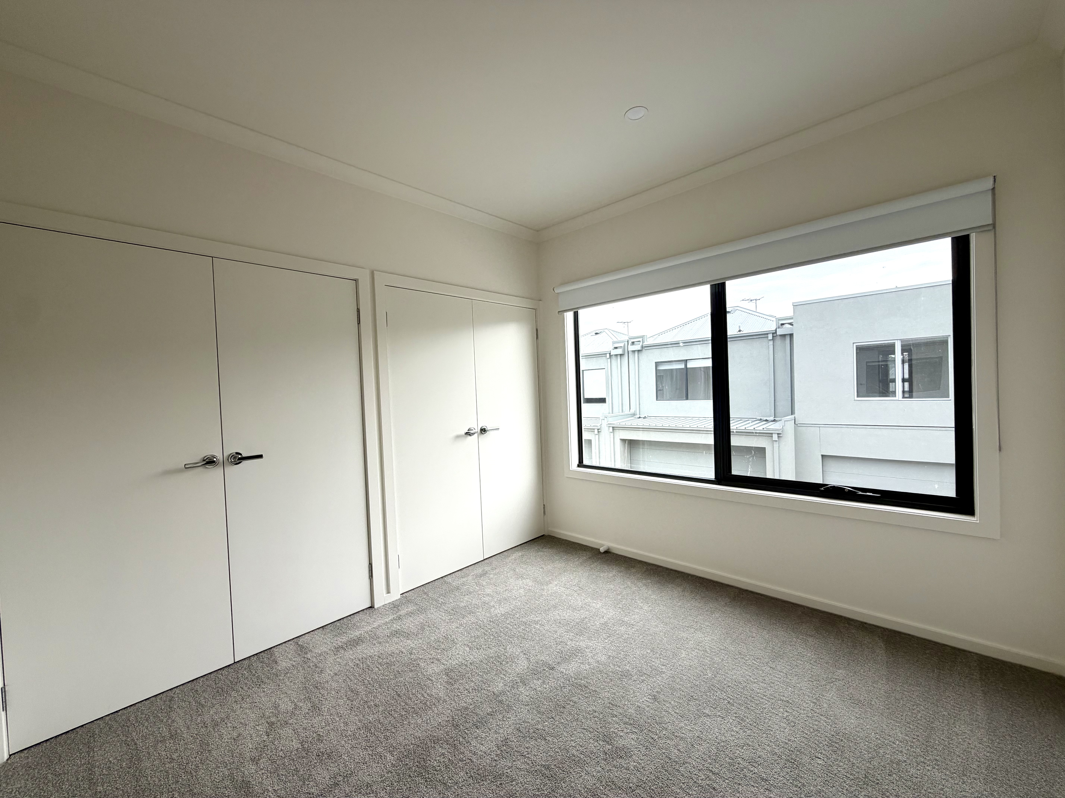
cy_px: 399
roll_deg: +2.2
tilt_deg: -1.8
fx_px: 431
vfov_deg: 85.7
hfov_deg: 102.1
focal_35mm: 14
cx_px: 532
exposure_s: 1/475
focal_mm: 2.22
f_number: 2.2
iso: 64
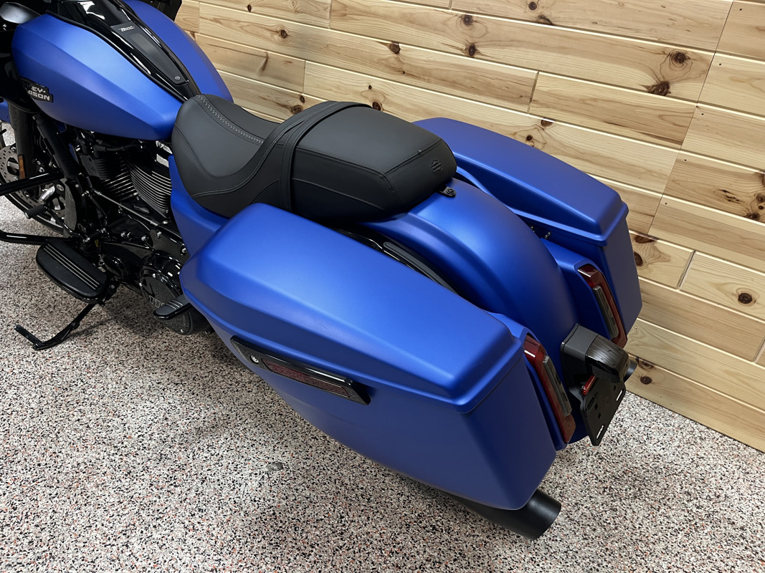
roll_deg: -8.3
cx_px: 382
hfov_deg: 67.3
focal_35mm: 26
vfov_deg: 53.1
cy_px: 286
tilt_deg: -24.7
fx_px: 575
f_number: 1.6
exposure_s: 1/60
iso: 160
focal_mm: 5.1
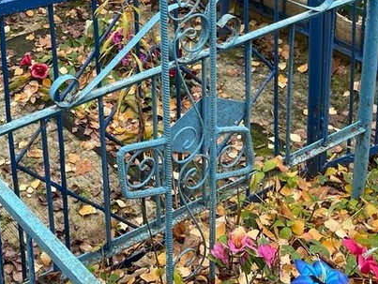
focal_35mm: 66
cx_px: 61
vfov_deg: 20.9
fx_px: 721
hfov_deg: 28.6
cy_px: -46
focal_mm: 4.2
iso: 50
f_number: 1.6
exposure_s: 1/121
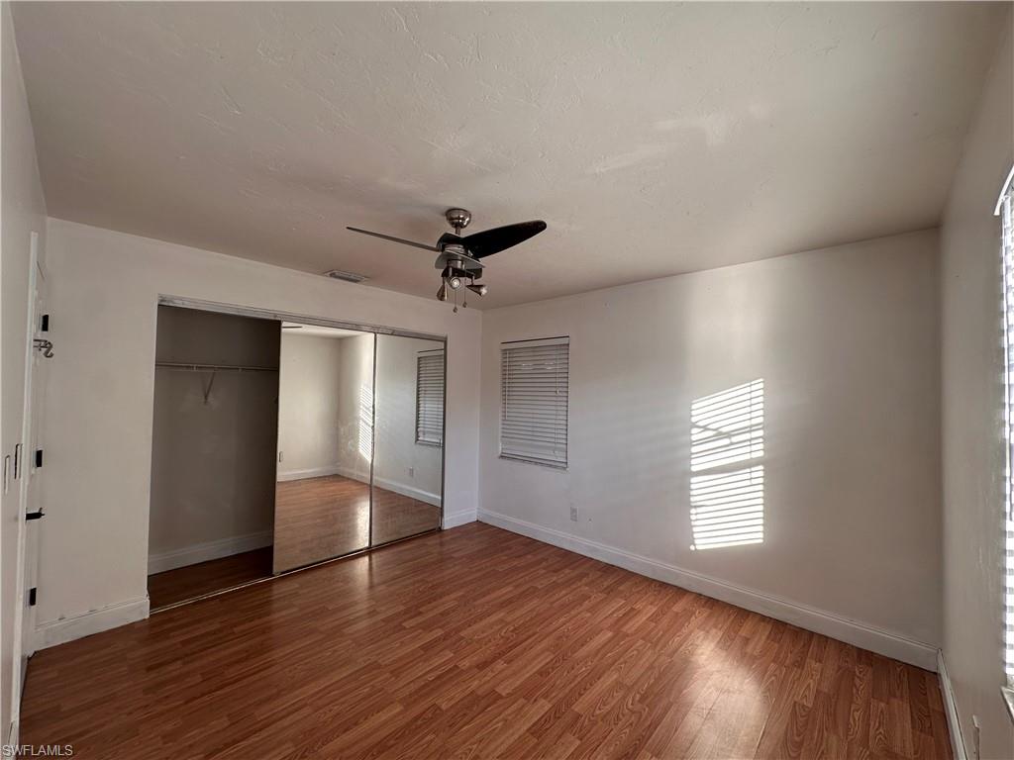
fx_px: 410
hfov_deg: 102.1
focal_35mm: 14
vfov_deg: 85.7
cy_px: 380
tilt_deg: +1.7
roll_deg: -1.0
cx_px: 507
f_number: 2.2
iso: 50
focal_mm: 2.22
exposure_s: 1/99
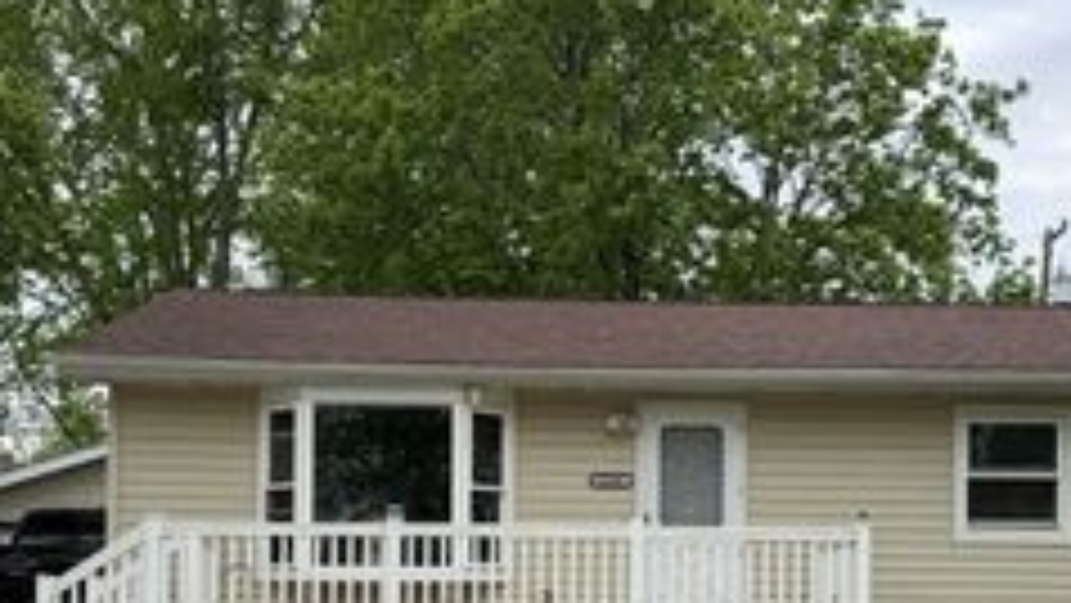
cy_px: 538
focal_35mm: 55
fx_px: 1562
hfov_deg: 37.6
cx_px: 666
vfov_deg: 21.4
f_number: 1.78
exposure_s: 1/1689
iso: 80
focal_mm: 6.76
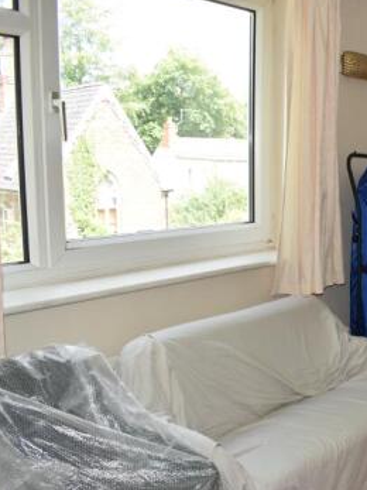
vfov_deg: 38.8
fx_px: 693
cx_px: 404
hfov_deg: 27.2
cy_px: 293
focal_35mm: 49
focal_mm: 18
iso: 500
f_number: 5.6
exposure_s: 1/200
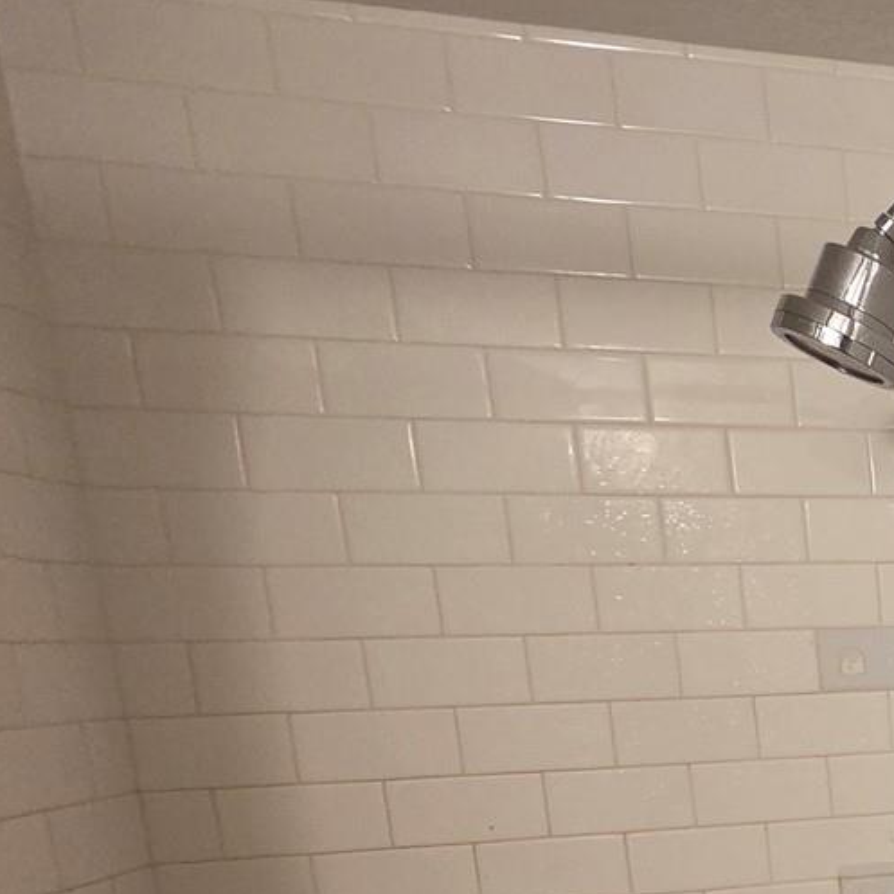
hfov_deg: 30.0
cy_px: 831
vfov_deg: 40.9
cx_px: 1288
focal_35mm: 37
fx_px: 1081
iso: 800
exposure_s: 1/51.4
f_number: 2.2
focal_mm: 2.2
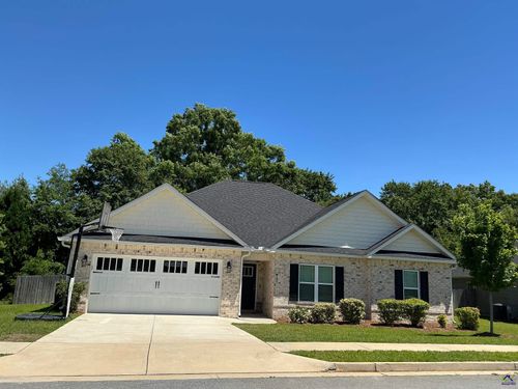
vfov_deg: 49.7
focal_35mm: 28
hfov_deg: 63.4
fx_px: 419
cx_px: 259
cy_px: 194
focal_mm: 3
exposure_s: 1/1912
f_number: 1.8
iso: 25
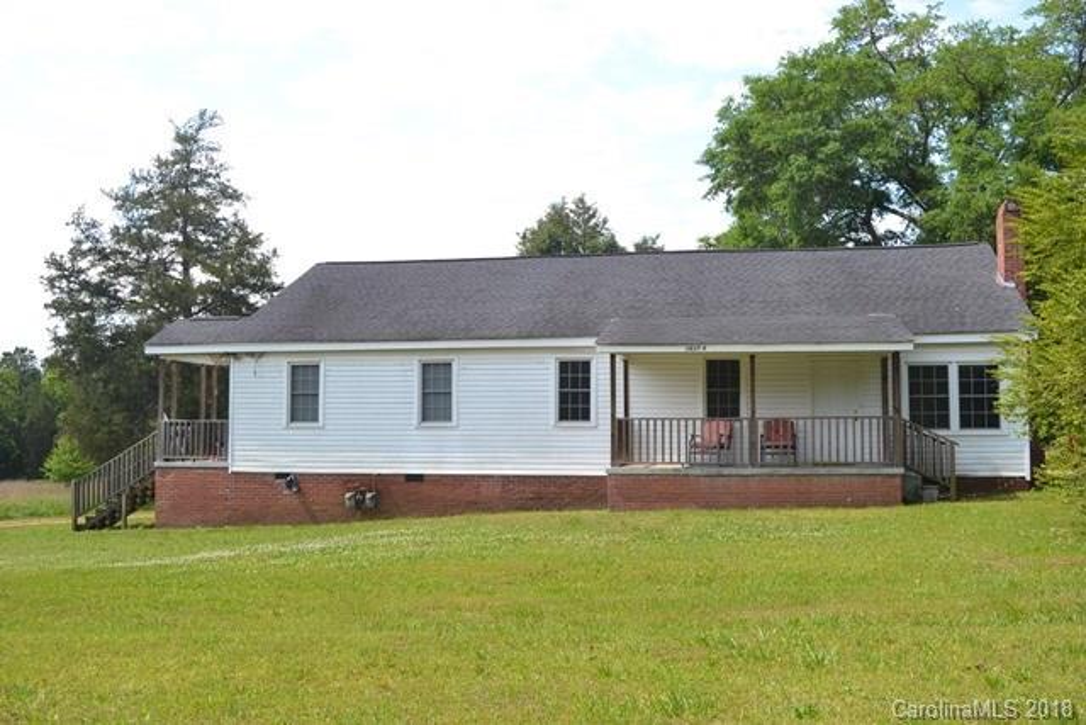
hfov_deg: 53.1
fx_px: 1086
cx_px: 543
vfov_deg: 36.9
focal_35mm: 36
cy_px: 362
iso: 100
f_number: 8
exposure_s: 1/200
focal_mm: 24
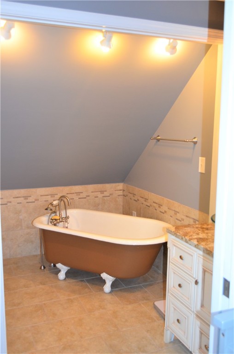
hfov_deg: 36.7
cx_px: 117
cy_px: 177
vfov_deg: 53.2
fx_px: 353
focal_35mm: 36
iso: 900
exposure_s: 1/60
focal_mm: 24
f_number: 4
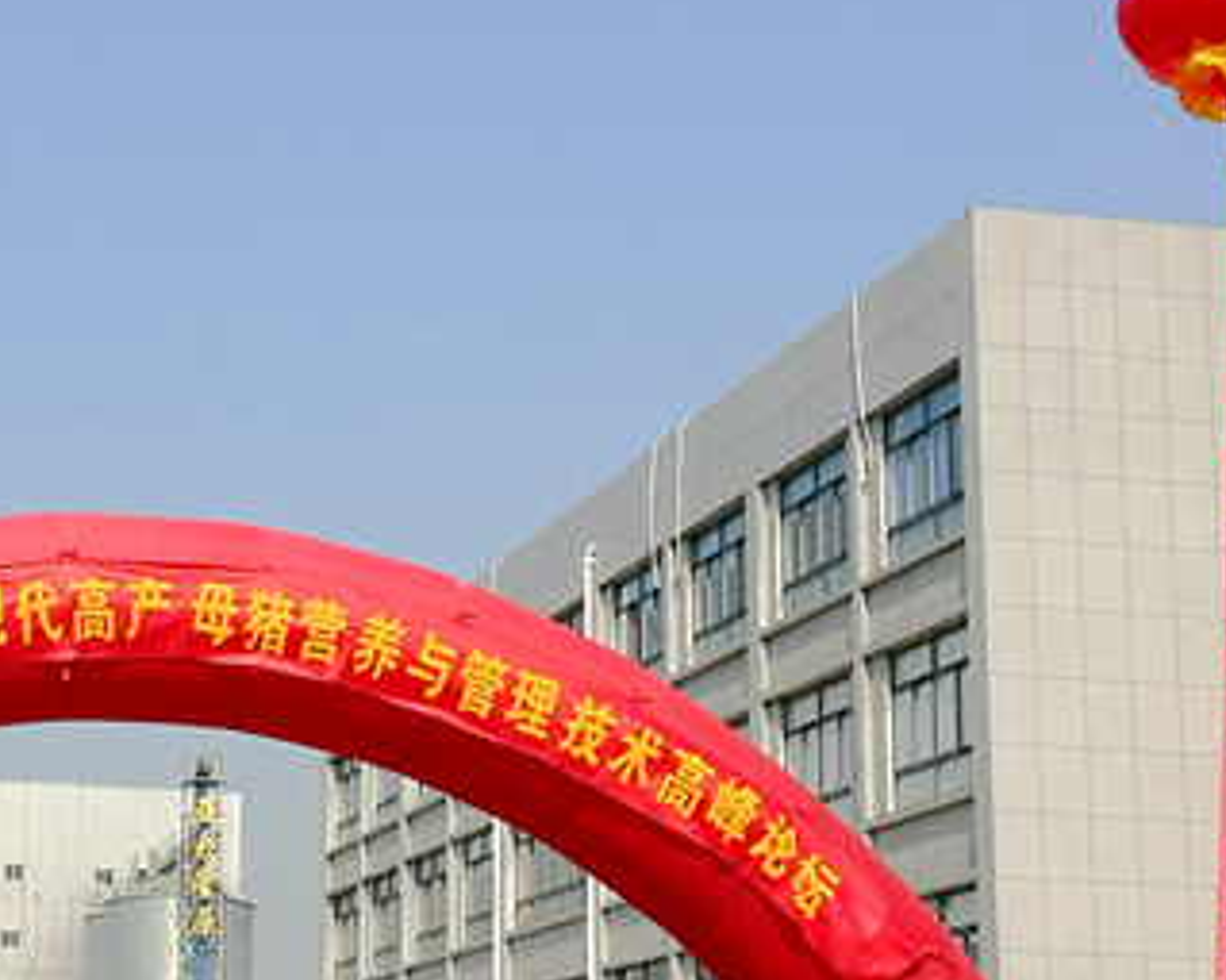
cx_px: 181
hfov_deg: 24.8
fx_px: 2721
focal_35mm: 75
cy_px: 615
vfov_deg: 20.4
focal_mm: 3.95
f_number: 1.6
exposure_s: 1/3690
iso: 50
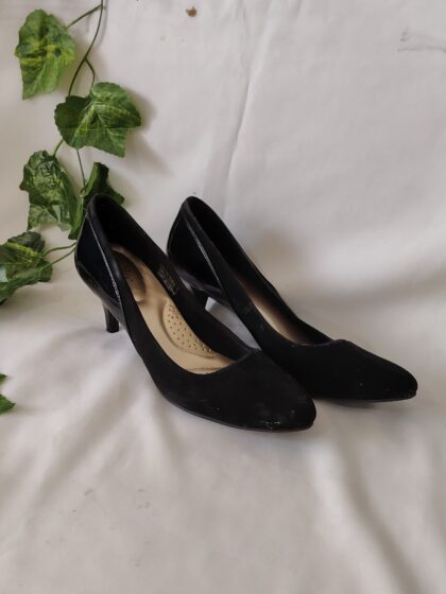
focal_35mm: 48
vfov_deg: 39.7
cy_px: 297
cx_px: 223
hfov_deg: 30.3
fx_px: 825
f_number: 1.75
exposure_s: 1/33.3
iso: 319
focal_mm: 5.25
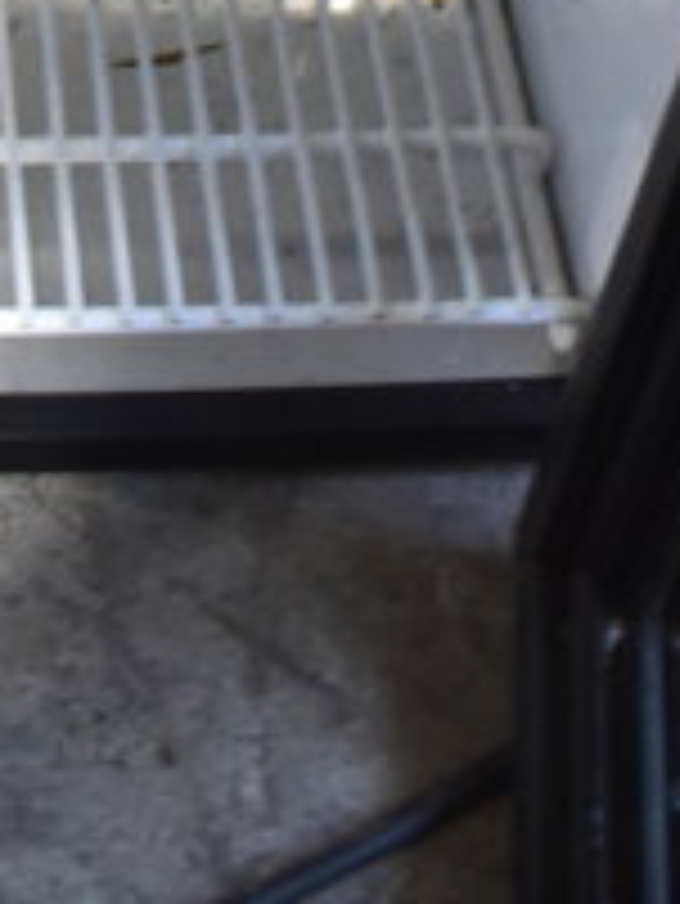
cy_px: -924
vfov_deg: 14.0
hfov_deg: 12.4
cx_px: -41
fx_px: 3087
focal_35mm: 118
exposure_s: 1/30
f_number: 3.5
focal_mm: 18
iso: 1000
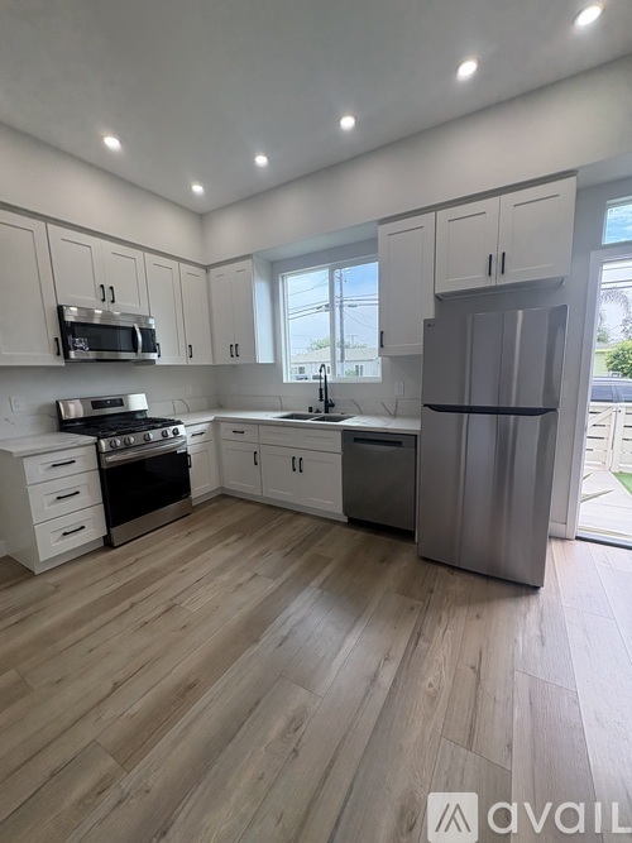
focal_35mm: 14
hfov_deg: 85.7
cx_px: 316
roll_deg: +0.6
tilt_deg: -9.2
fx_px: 341
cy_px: 422
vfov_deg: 102.1
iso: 64
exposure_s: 1/135
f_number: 2.2
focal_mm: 2.22
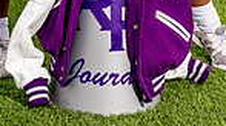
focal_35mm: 222
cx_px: 94
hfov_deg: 9.7
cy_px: -167
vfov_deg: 5.3
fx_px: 1328
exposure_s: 1/250
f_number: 7.1
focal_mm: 69
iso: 100
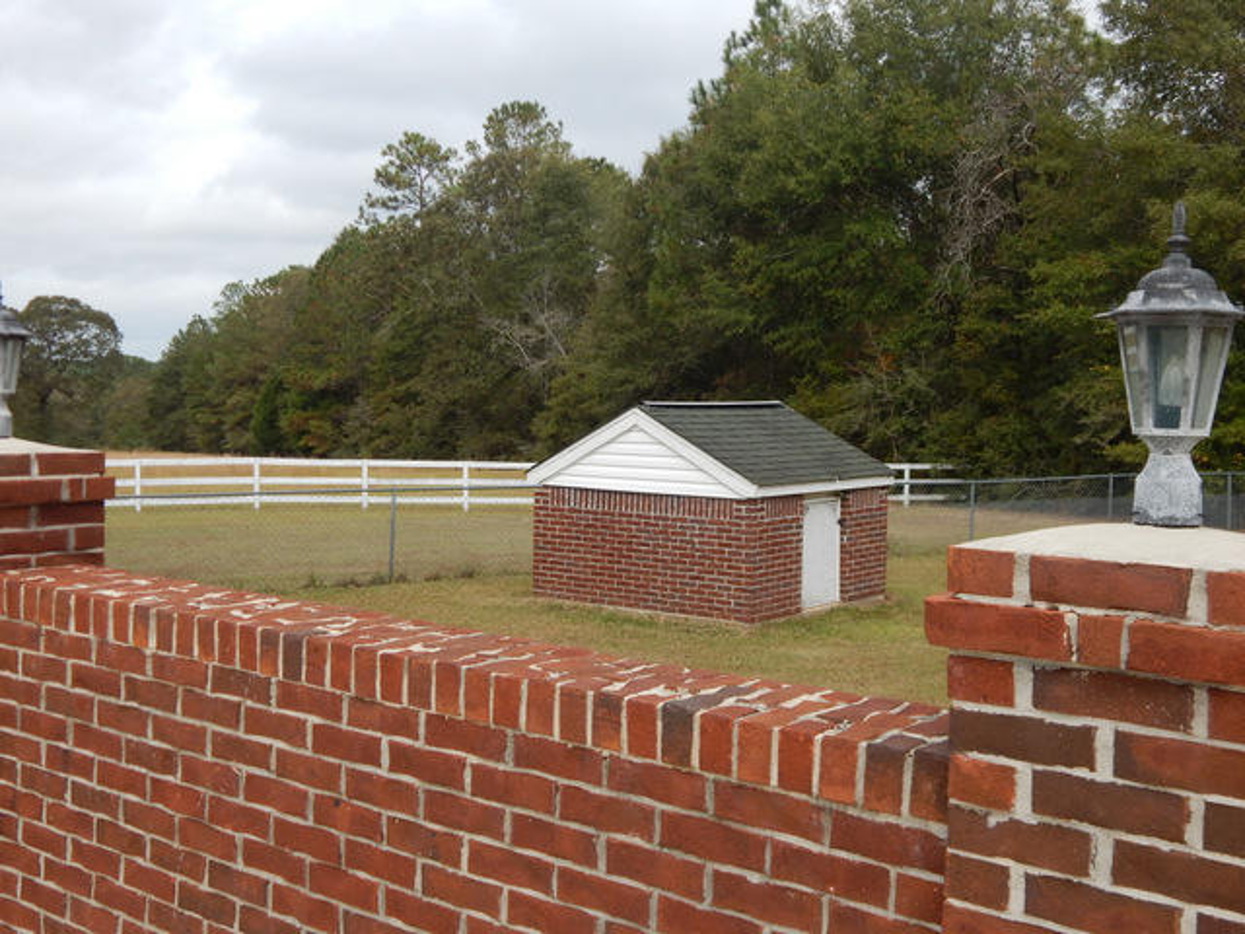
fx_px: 1367
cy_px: 467
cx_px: 622
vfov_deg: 37.7
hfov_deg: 49.0
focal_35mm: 38
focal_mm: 6.8
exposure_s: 1/640
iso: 125
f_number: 3.4
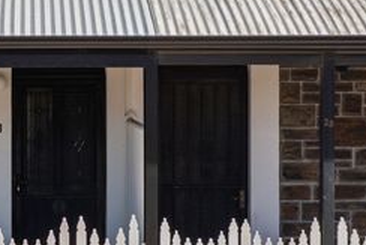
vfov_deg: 16.9
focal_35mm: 81
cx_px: 32
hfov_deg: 24.3
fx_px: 824
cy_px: 98
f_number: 2.8
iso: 100
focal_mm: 8.38
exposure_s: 1/2000
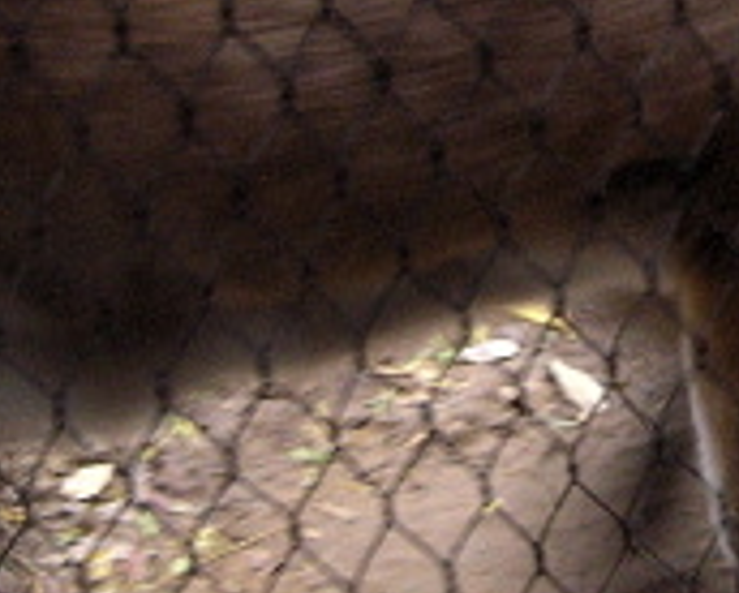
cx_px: 739
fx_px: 3022
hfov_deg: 13.7
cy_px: -26
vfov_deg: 11.1
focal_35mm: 138
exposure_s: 1/27.8
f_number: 3.2
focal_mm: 6.3
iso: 200
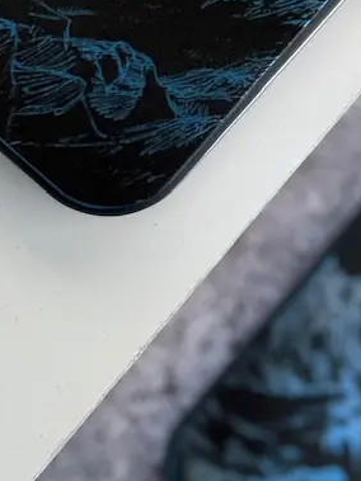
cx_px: 418
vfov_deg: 11.9
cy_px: -126
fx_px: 2254
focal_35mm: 162
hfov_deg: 9.1
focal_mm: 6.86
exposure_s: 1/112
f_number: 1.78
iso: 50
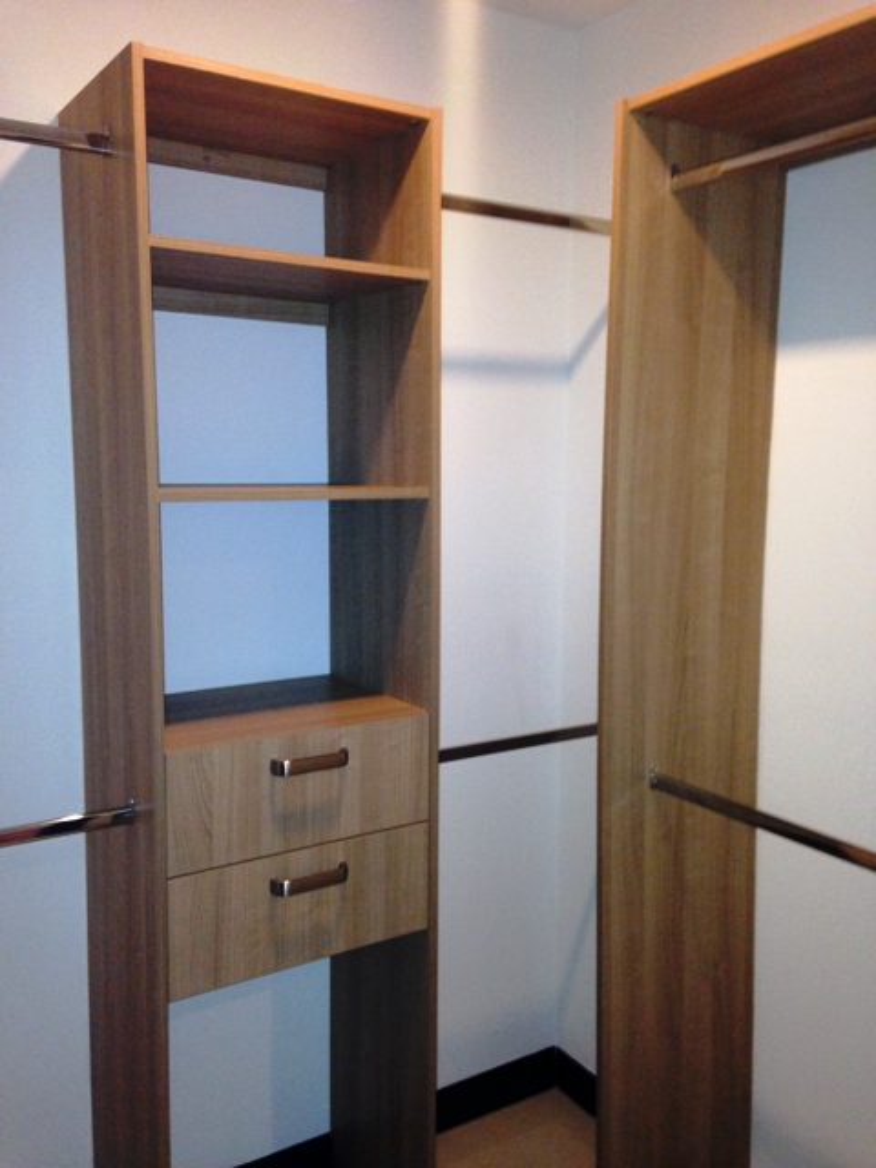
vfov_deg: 55.4
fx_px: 1113
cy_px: 584
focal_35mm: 33
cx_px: 438
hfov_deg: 42.9
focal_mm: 4.12
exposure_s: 1/17
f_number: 2.4
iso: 200
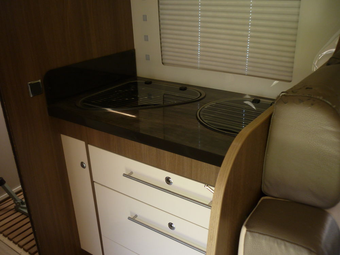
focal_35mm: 33
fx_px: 324
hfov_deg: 55.4
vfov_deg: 42.9
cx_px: 170
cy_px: 128
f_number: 2.8
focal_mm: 5.5
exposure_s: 1/30
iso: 160
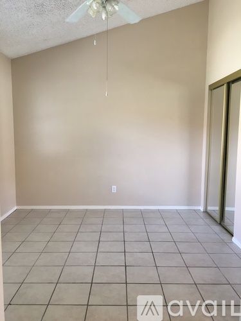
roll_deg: +0.3
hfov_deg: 48.2
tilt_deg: -5.9
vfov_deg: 61.7
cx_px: 120
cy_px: 160
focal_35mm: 29
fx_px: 269
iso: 80
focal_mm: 4.15
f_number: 2.2
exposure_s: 1/33
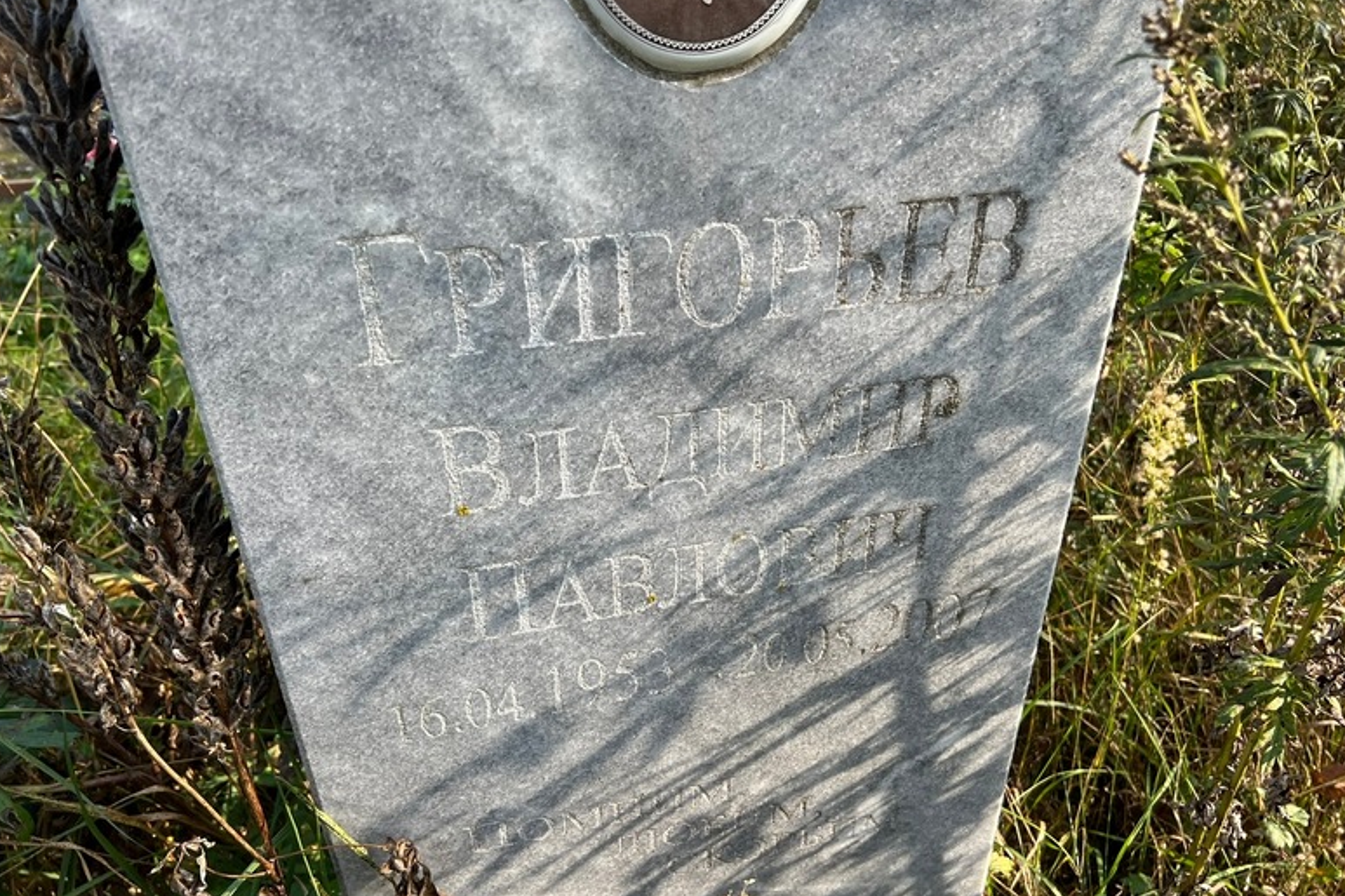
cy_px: 475
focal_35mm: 28
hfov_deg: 65.5
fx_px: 1046
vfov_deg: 46.4
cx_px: 668
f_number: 1.5
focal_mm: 5.7
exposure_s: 1/674
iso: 50
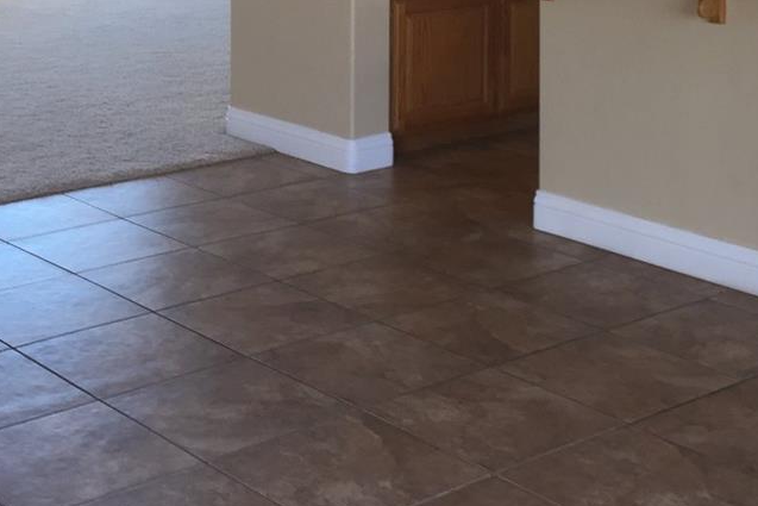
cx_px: 296
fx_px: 1495
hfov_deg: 28.4
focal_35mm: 71
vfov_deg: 18.3
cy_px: -76
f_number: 2.2
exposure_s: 1/60
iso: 40
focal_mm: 4.15
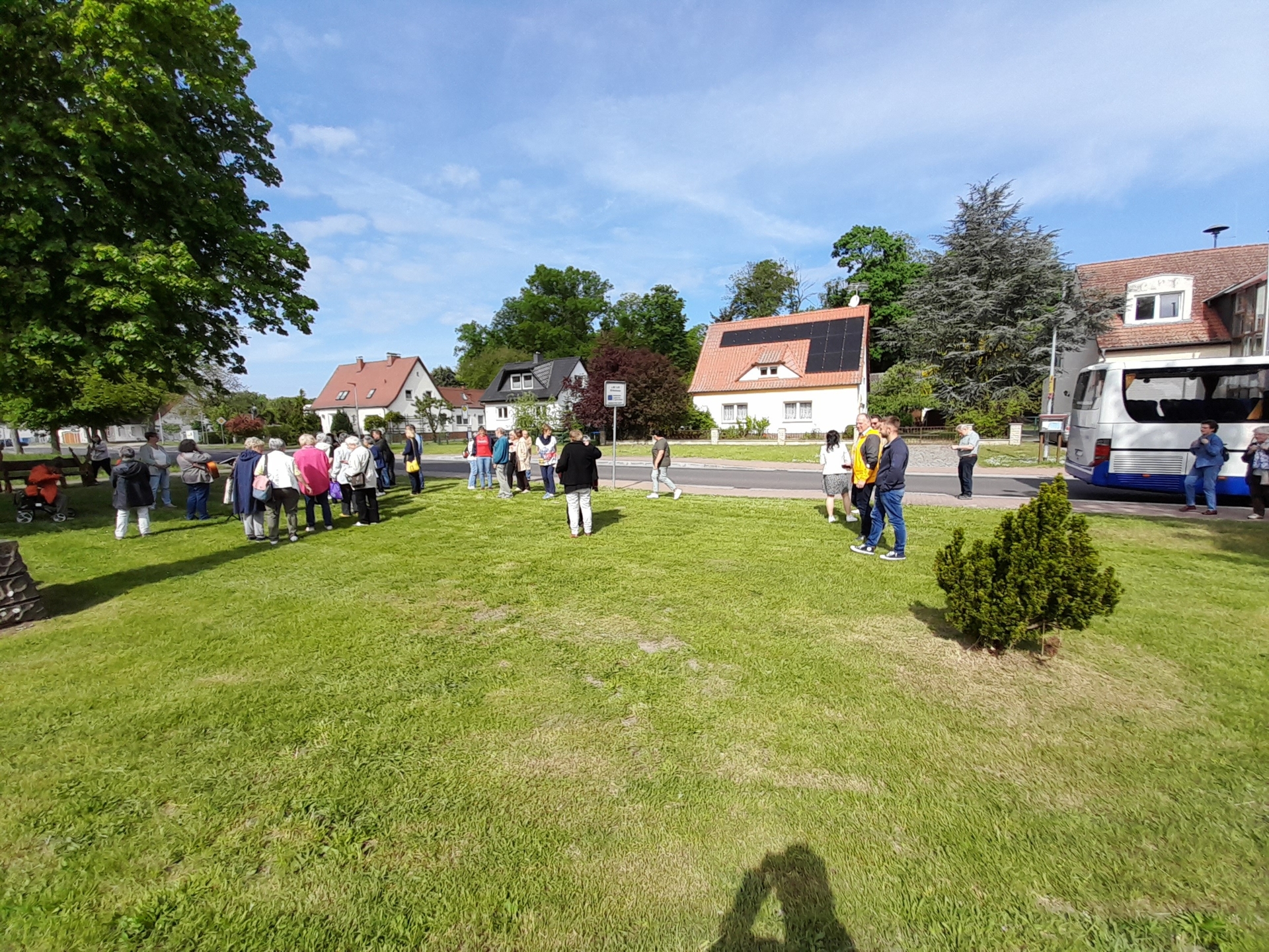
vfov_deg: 89.9
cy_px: 476
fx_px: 477
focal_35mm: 13
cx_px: 634
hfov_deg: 106.2
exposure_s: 1/888
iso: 40
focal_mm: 1.13
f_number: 2.2
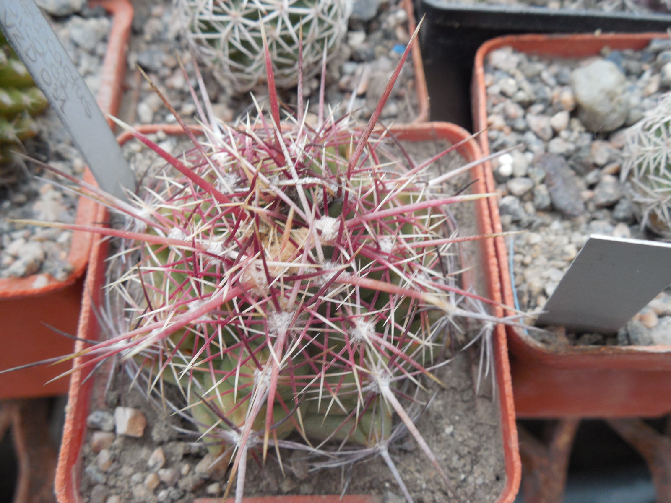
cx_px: 336
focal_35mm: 31
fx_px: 601
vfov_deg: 45.4
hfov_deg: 58.4
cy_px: 252
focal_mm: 5.6
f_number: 3.6
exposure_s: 1/30
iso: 200
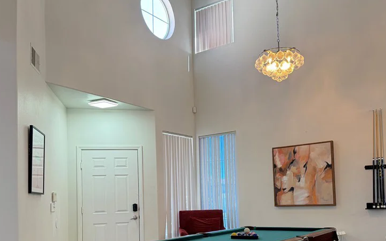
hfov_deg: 53.9
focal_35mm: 36
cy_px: 183
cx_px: 214
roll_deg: +2.0
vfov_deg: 34.5
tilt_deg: +2.5
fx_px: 379
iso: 250
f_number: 1.78
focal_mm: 6.76
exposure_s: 1/60
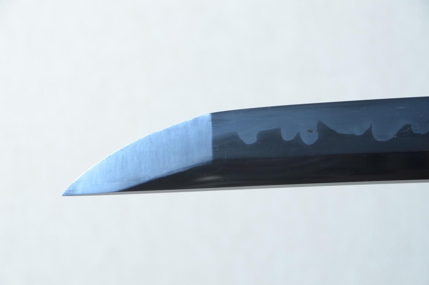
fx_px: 2232
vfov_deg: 7.3
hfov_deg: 11.0
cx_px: 214
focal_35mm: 188
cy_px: 142
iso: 400
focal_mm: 125
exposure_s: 1/1.6
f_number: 11
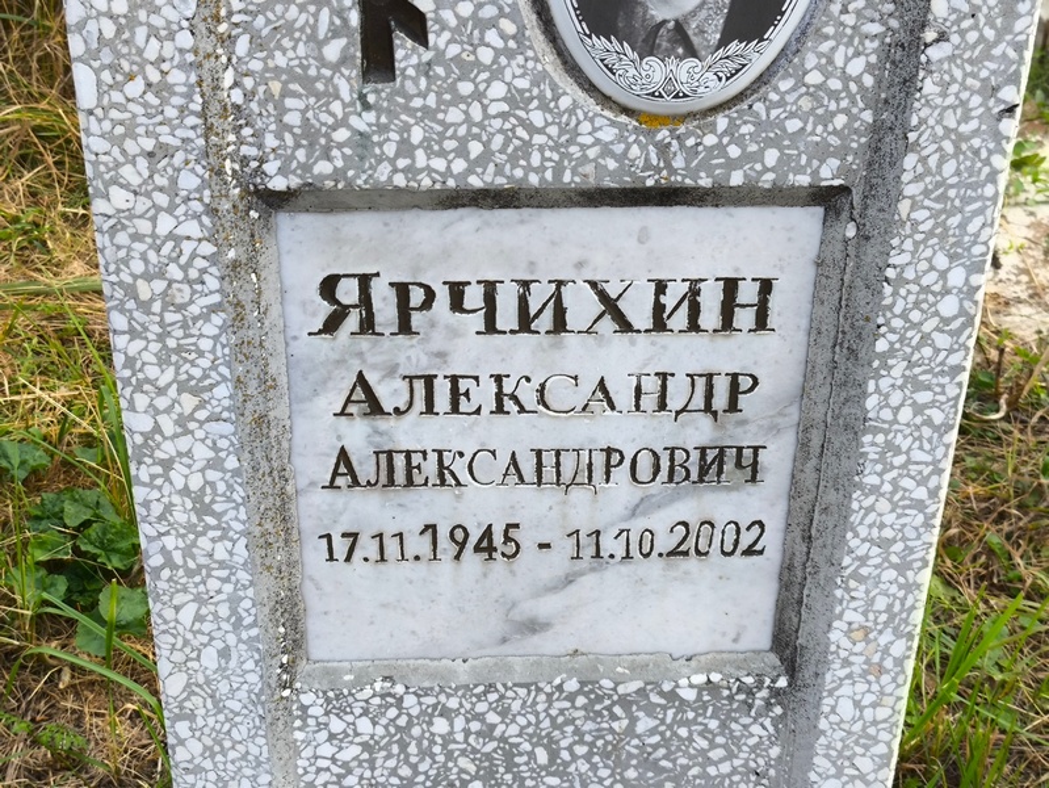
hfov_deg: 38.2
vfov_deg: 29.1
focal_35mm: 50
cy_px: 394
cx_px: 524
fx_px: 1516
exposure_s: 1/292
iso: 50
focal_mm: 4.71
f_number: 1.7
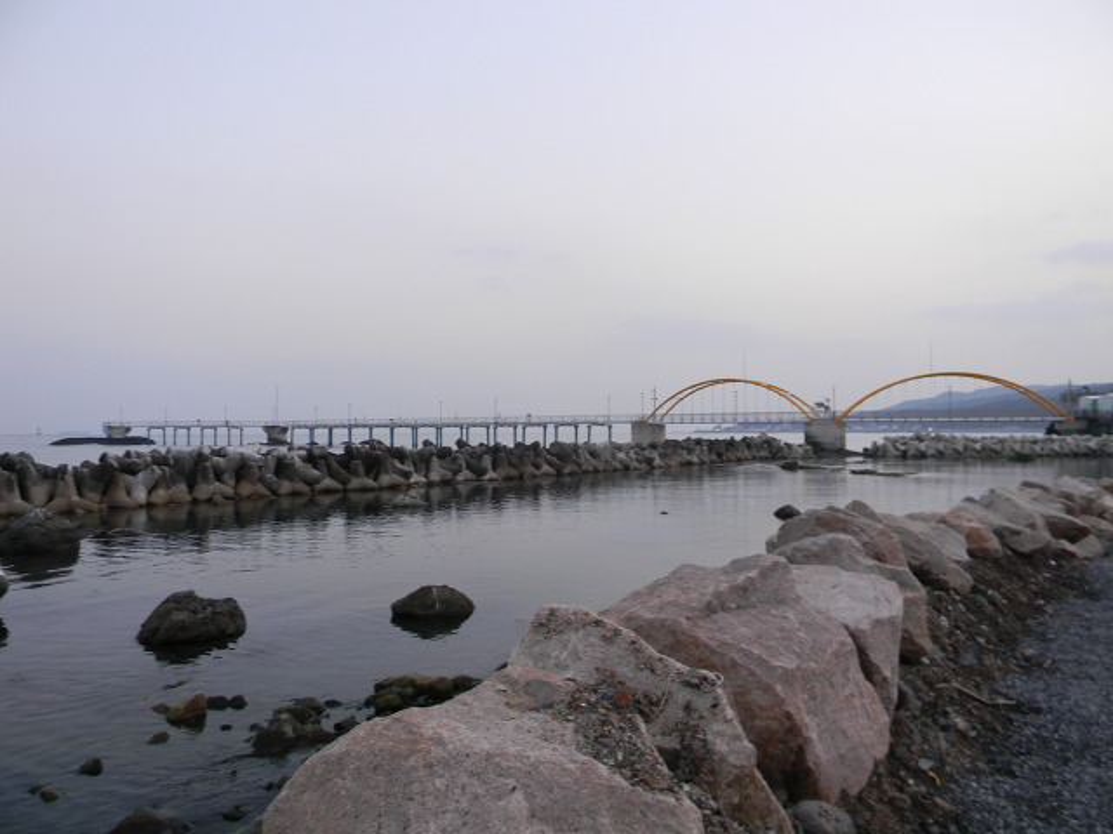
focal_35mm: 28
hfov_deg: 63.4
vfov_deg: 49.7
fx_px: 900
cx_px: 556
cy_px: 417
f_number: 3.5
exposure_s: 1/14.2
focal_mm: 5
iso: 80
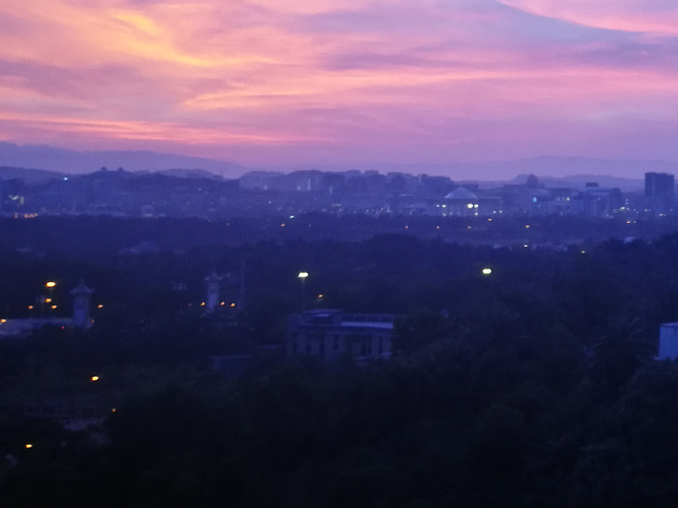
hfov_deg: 29.9
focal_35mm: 61
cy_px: 88
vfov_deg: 23.6
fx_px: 1195
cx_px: 646
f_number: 2.2
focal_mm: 4.5
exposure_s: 1/33.3
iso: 200
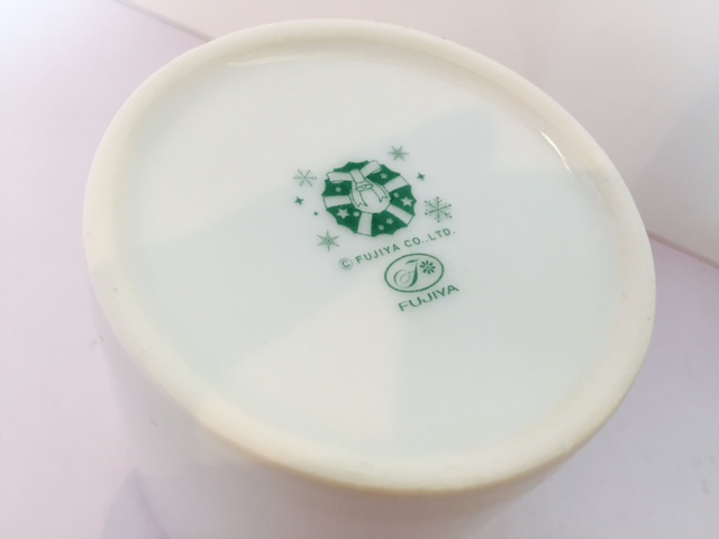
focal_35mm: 29
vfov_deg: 48.2
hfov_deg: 61.7
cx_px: 360
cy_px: 270
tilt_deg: -51.4
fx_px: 602
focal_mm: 4.15
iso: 100
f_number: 2.2
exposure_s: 1/33
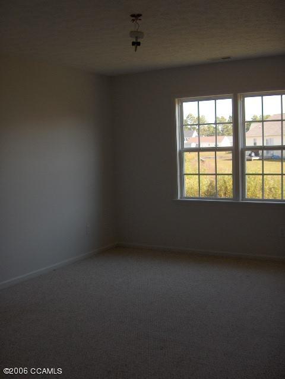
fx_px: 428
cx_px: 142
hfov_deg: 36.8
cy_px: 190
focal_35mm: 39
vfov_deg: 47.9
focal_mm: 8
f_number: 2.8
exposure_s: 1/277
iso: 127
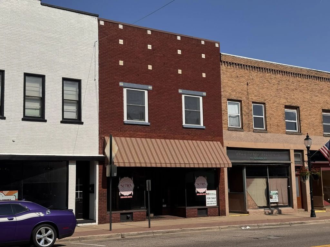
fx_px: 458
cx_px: 165
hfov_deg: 39.7
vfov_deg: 30.3
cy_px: 124
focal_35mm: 48
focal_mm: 6.76
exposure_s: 1/9009
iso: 64
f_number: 1.78
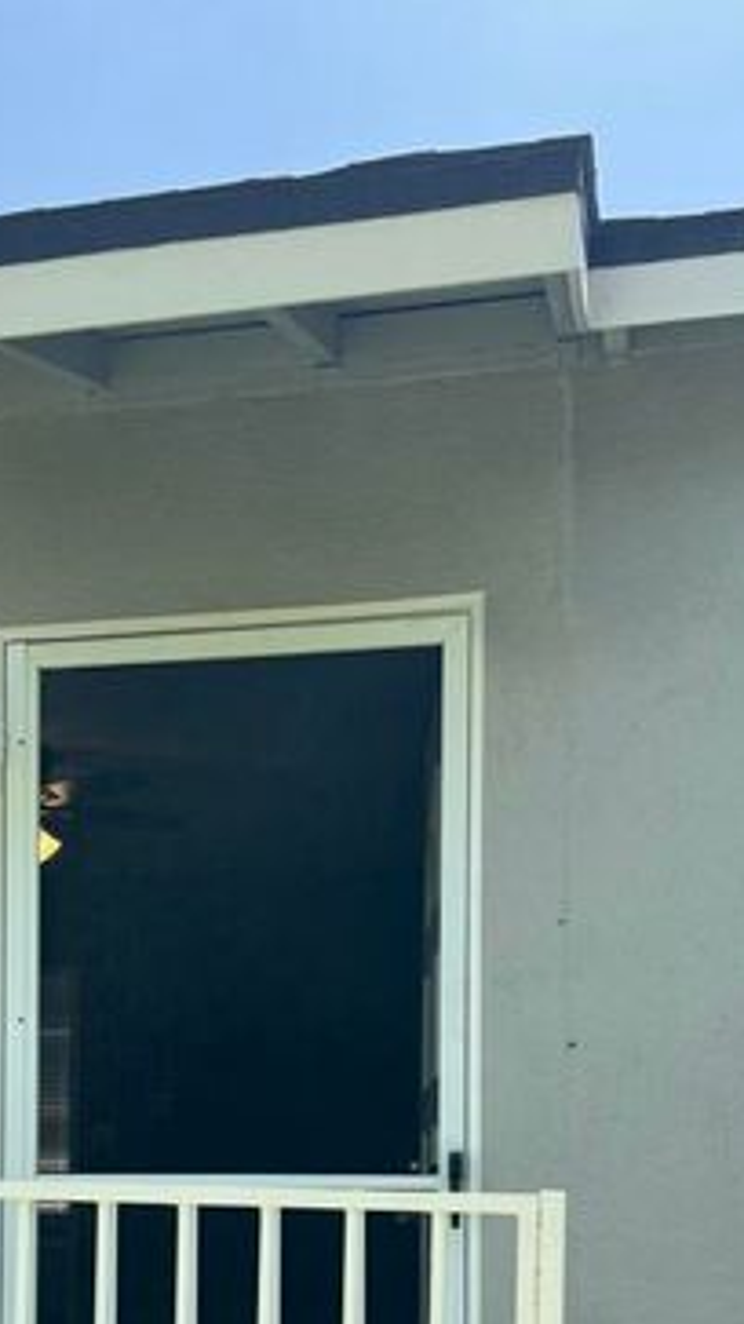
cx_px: 186
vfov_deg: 37.7
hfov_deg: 22.8
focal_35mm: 52
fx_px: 1825
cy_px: 1151
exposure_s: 1/957
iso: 50
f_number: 1.5
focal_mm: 5.7
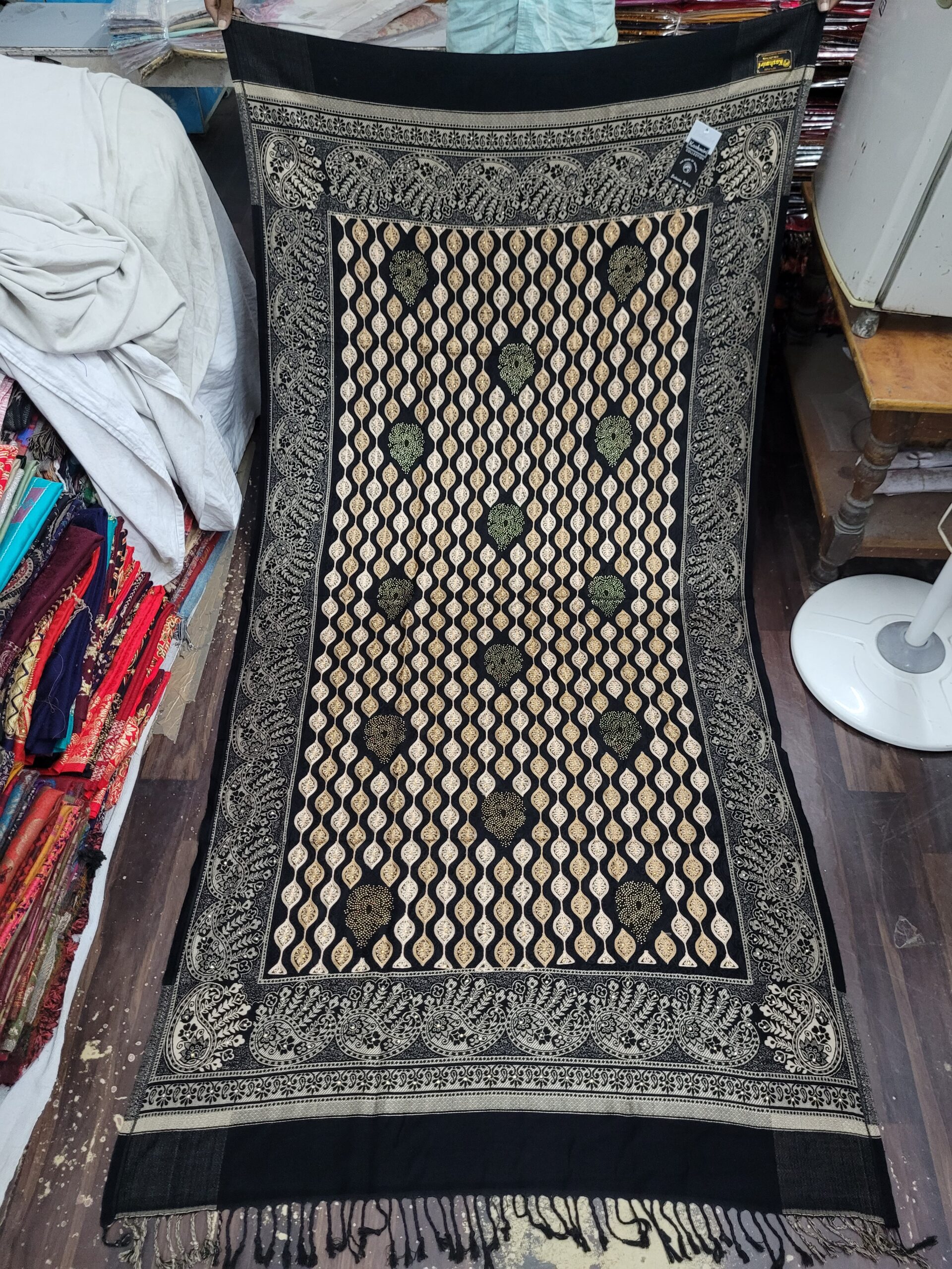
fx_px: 953
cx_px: 476
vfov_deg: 67.3
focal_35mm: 26
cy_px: 634
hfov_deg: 53.1
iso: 640
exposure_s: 1/33
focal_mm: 5.4
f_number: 1.8
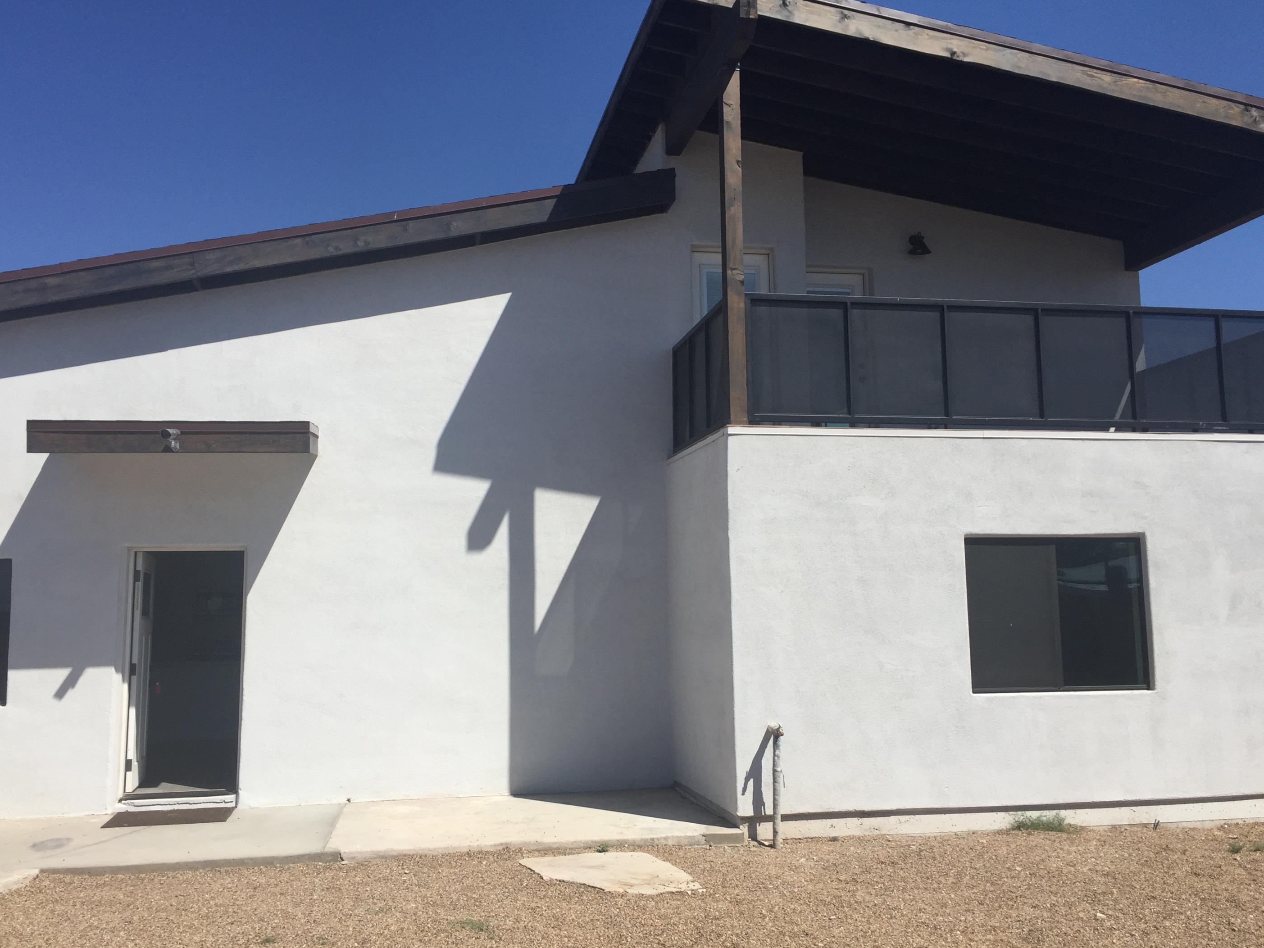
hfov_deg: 58.3
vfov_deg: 45.4
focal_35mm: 31
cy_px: 505
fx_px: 1132
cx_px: 612
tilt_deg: +6.2
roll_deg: +0.3
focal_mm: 4.15
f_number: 2.2
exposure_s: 1/3300
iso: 32
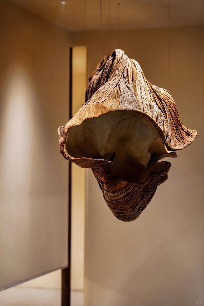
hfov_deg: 17.1
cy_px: 153
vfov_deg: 25.4
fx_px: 680
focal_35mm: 80
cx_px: 102
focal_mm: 80
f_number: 4
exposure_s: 1/40
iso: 2500
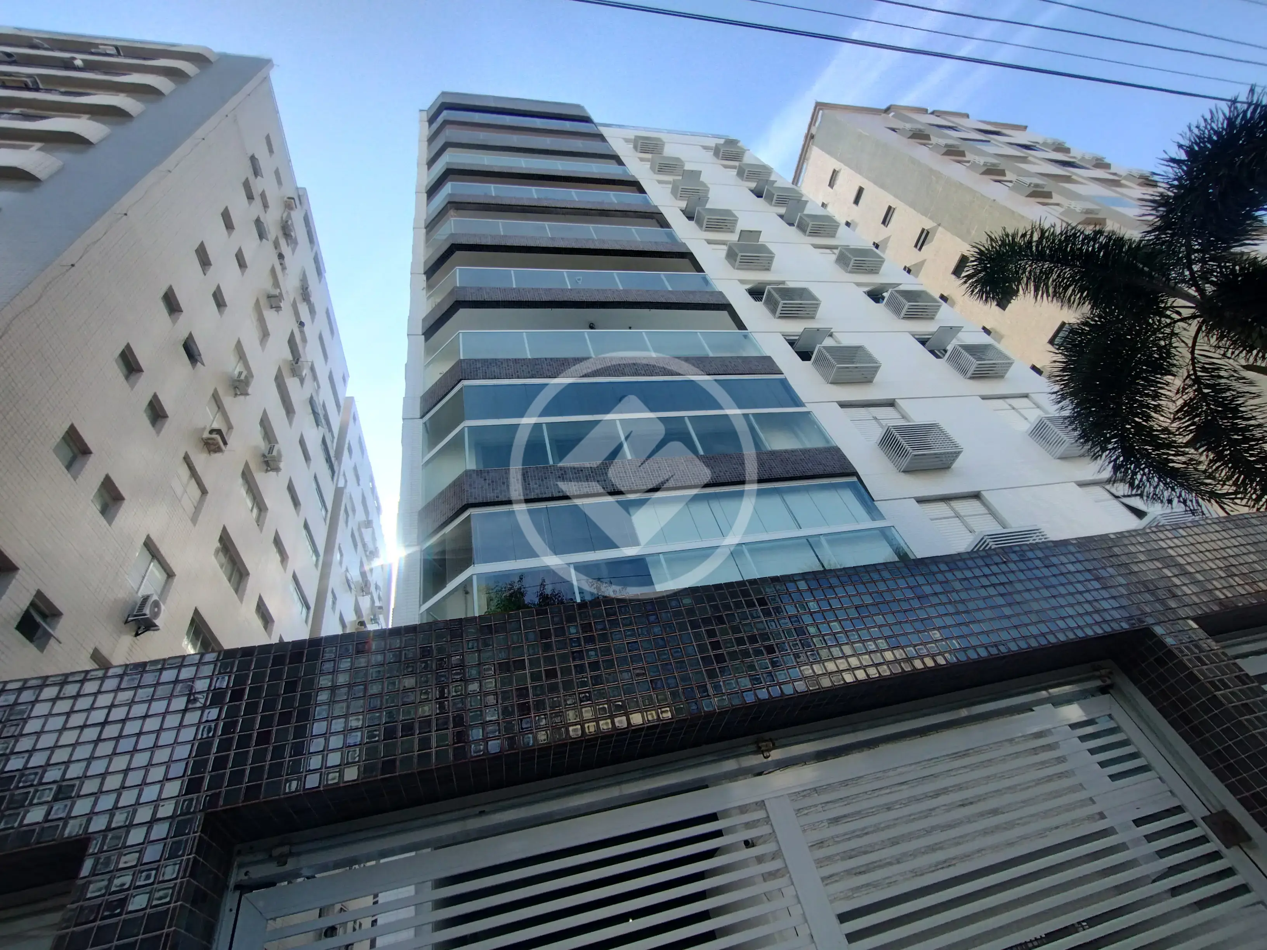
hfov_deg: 94.5
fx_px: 586
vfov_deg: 78.1
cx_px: 634
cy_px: 475
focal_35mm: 16
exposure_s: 1/442
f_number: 2.2
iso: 100
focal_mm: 1.66
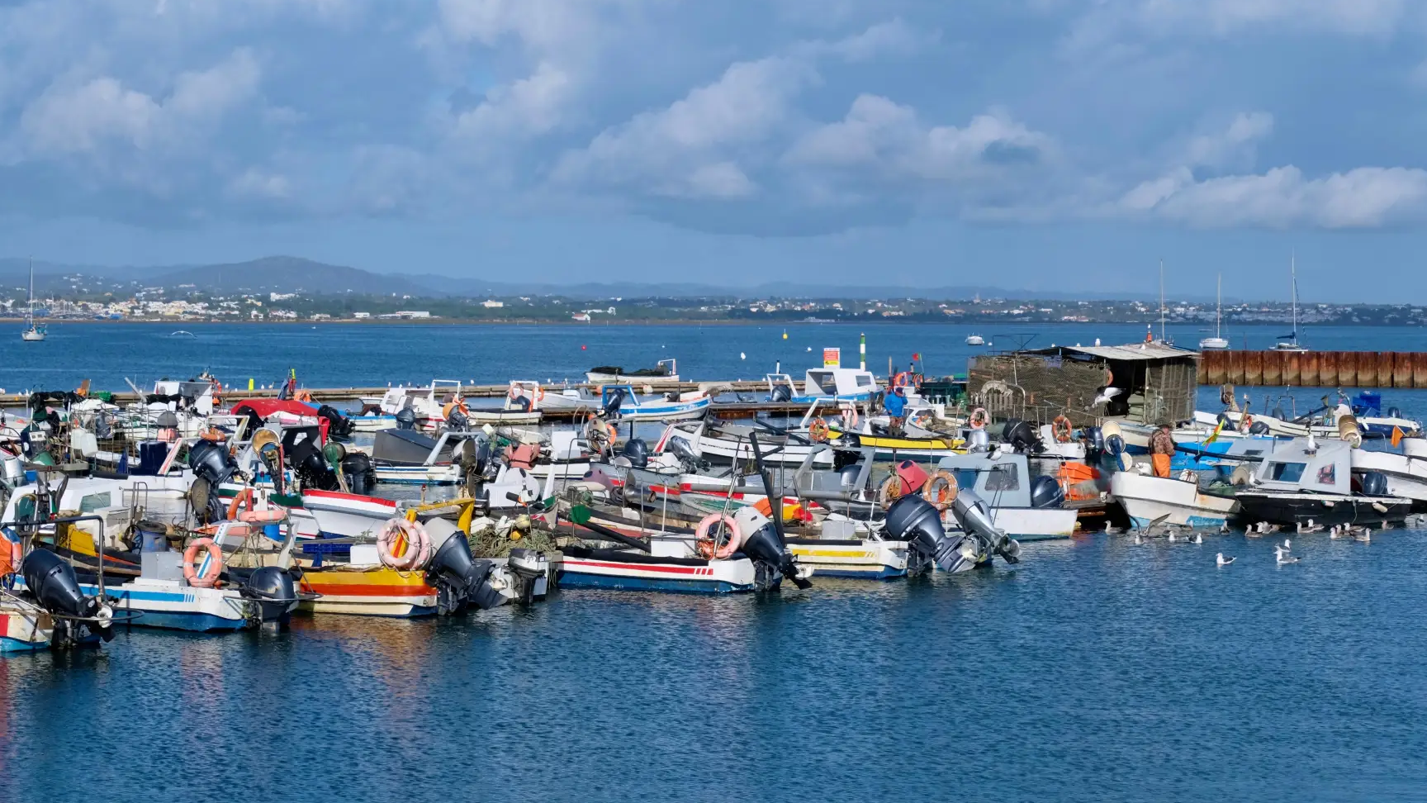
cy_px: 372
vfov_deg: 13.4
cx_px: 712
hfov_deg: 23.7
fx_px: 3405
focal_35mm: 90
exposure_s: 1/800
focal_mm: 50
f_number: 8
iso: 200
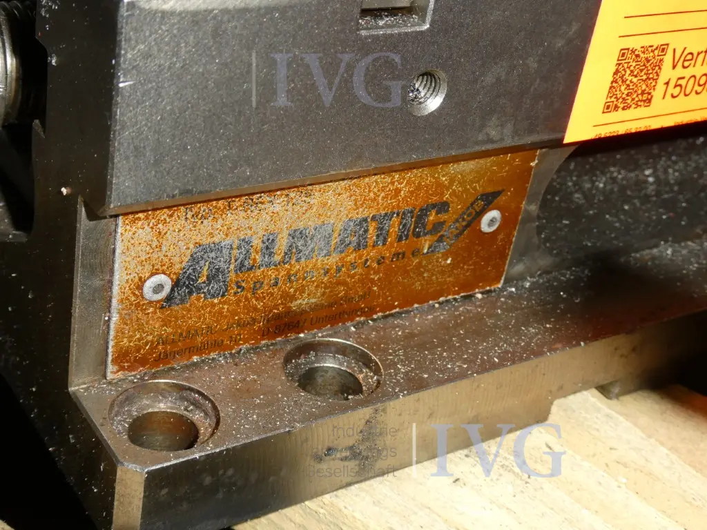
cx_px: 354
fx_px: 1164
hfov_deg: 33.8
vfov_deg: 25.7
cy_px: 265
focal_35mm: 57
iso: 160
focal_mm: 10.3
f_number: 4.2
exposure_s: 1/60
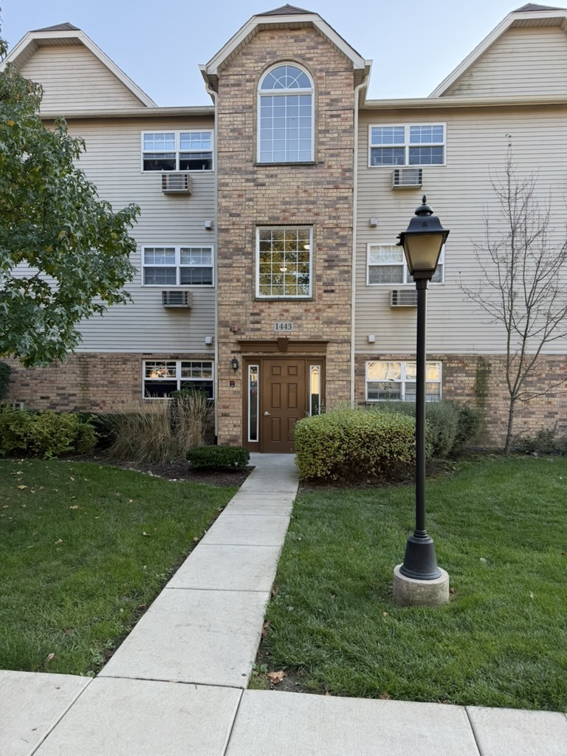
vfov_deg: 71.6
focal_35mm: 24
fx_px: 524
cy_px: 378
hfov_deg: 56.8
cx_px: 284
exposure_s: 1/514
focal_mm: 6.76
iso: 100
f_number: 1.78
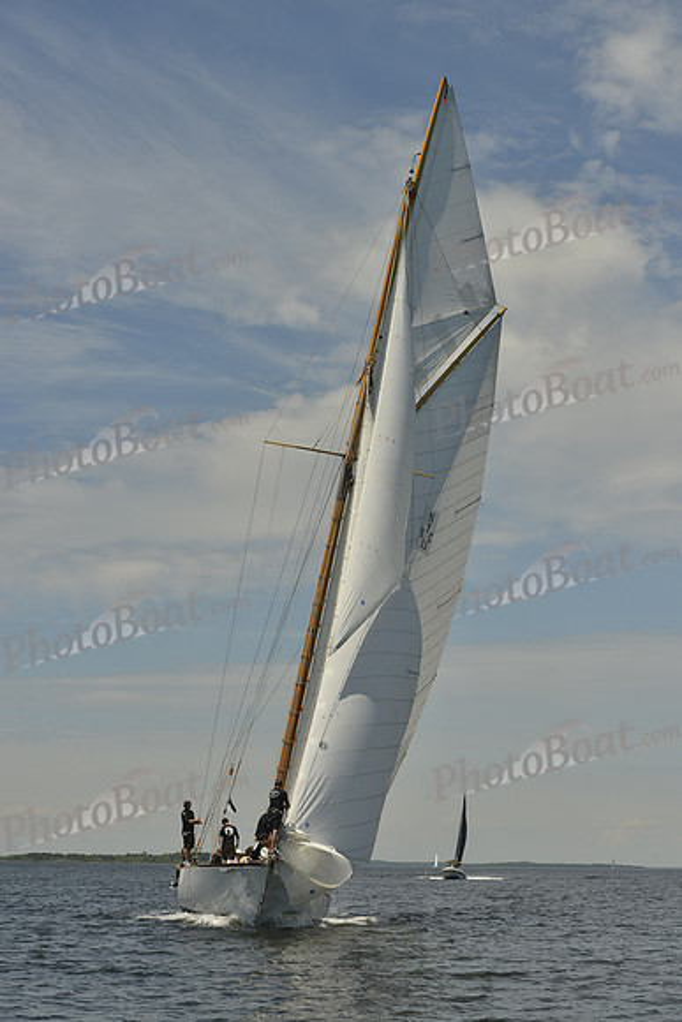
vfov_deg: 28.8
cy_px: 511
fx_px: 1988
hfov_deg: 19.5
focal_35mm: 70
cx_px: 341
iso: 280
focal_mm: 70
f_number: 10
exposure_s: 1/1600
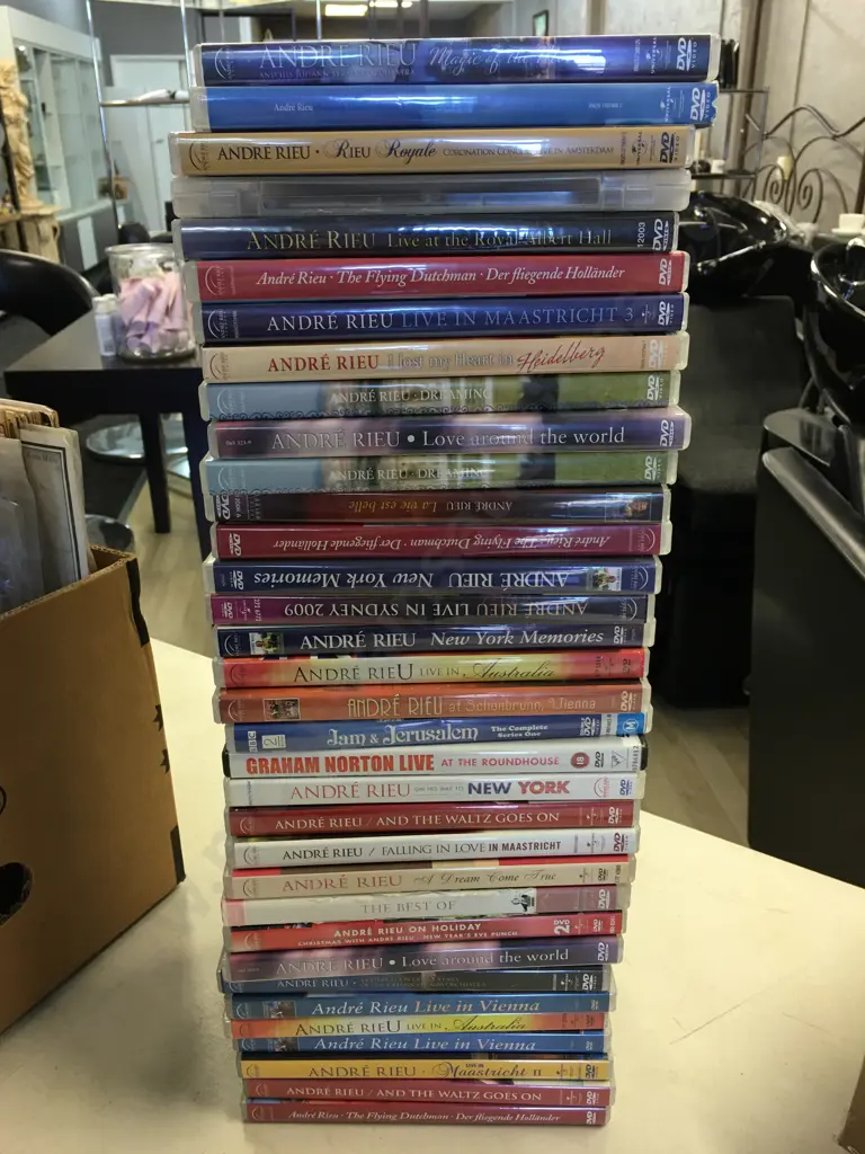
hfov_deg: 48.2
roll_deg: -0.2
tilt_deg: -23.1
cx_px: 432
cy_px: 577
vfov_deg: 61.7
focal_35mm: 29
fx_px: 966
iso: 50
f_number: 2.2
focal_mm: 4.15
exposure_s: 1/17
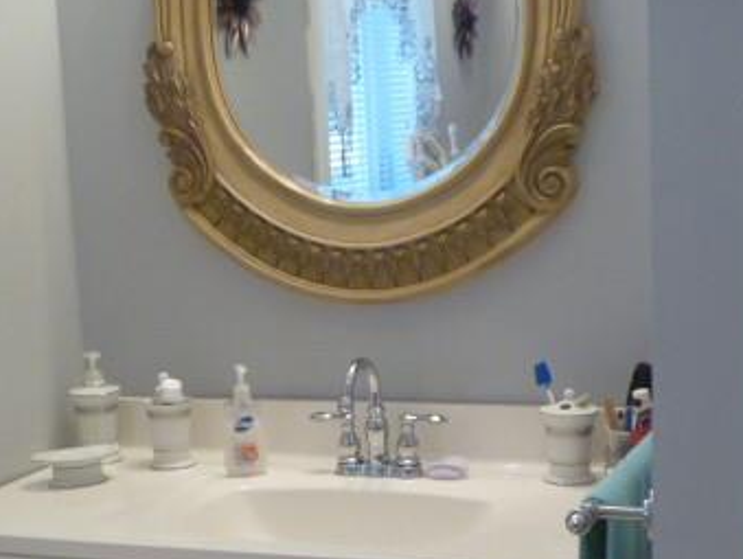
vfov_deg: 21.9
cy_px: 480
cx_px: 346
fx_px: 1418
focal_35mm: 66
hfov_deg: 29.4
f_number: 3.5
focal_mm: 6.3
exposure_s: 1/30
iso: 250
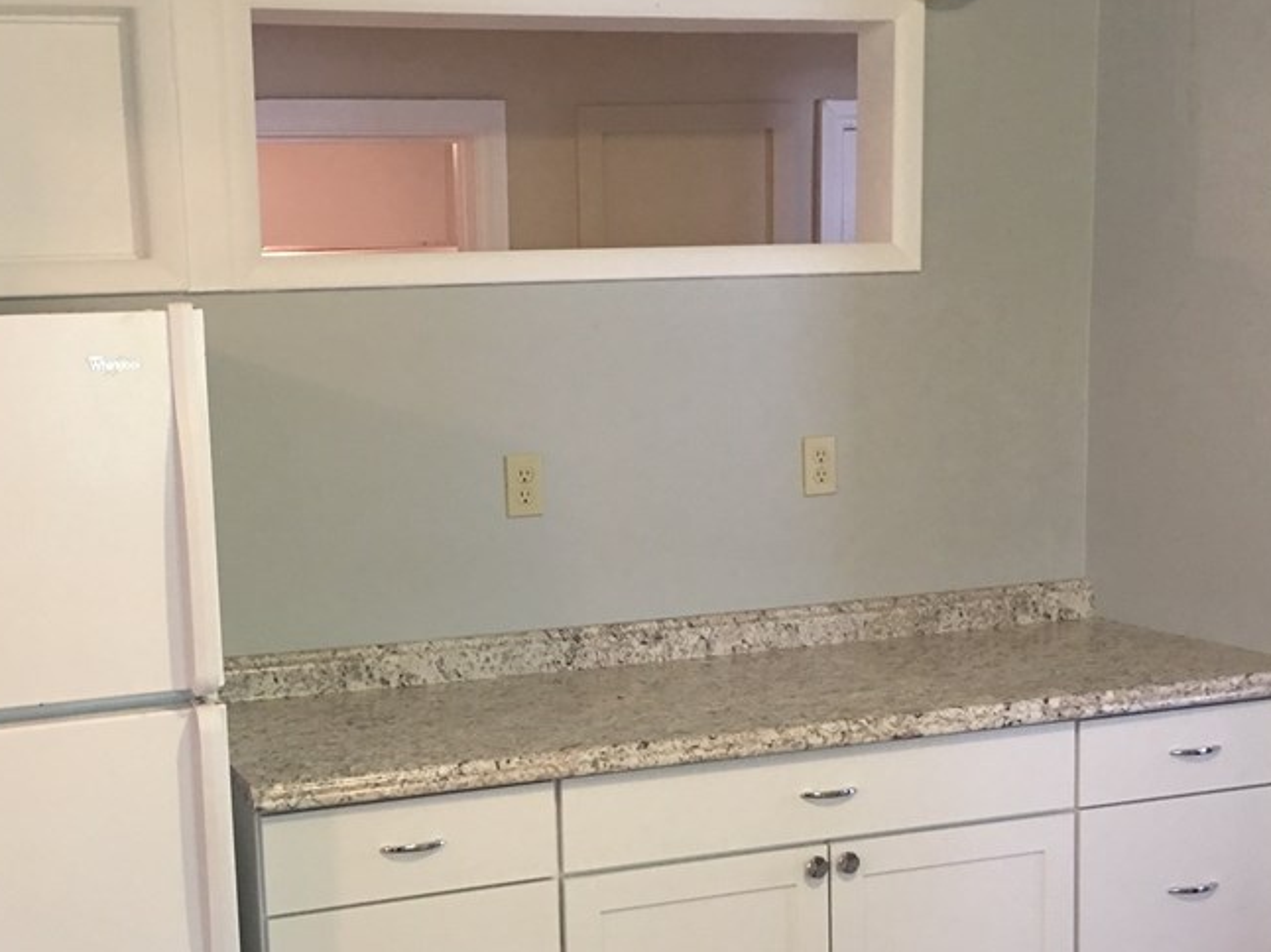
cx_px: 413
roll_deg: +2.9
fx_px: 1688
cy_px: 592
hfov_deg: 40.7
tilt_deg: -8.7
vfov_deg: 31.4
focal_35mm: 46
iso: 64
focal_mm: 4.15
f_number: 2.2
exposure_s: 1/15
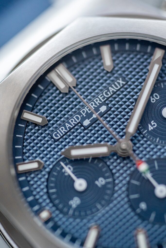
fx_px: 622
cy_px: 124
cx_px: 83
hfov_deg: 15.2
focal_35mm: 90
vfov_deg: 22.6
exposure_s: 1/160
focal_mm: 90
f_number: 2.8
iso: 8000
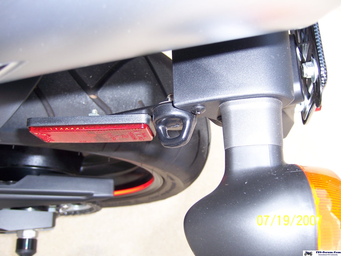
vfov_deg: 39.7
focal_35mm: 36
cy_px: 128
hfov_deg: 51.4
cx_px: 170
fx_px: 355
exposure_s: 1/160
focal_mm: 6.2
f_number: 2.8
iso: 80
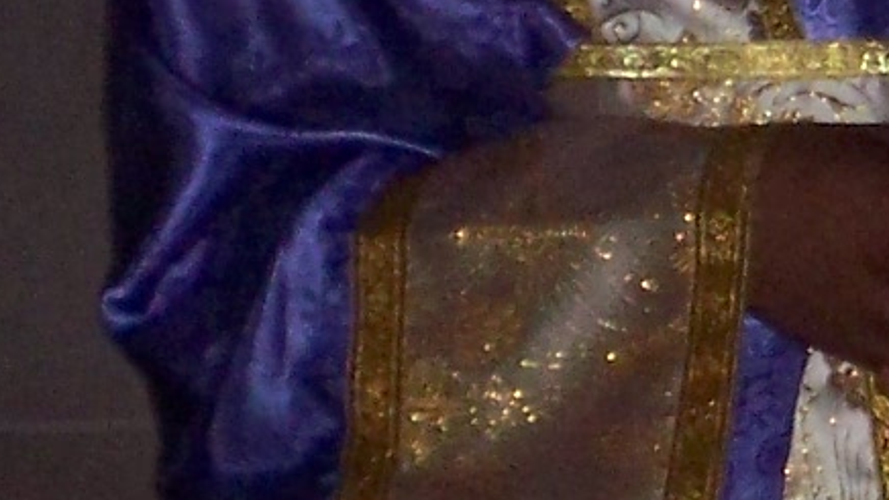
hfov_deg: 4.5
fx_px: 10982
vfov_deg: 2.6
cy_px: 767
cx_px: 2076
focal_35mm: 466
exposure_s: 1/100
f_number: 4.3
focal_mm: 15.2
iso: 250
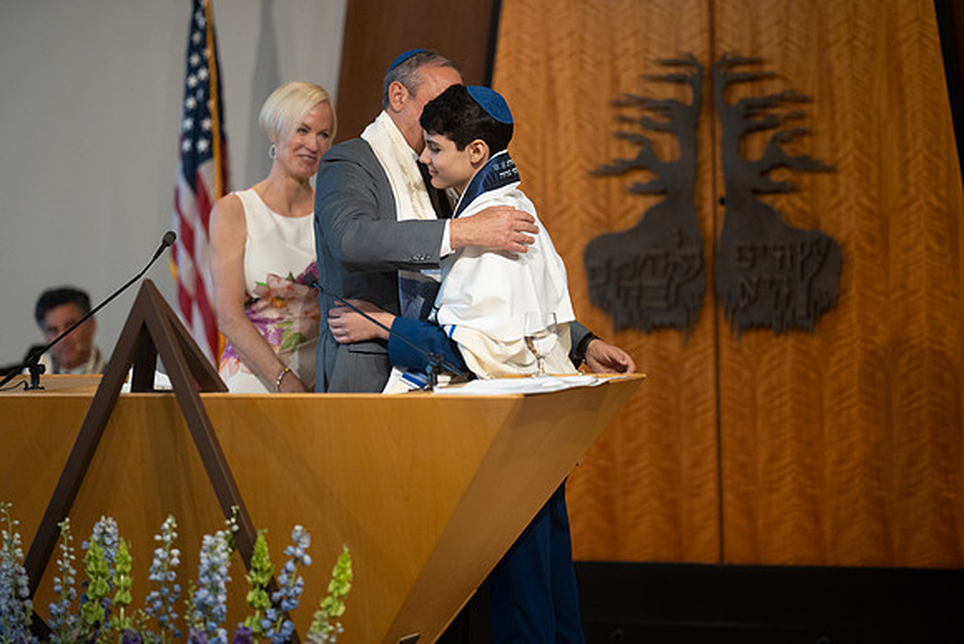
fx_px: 3616
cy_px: 322
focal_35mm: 135
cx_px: 482
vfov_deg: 10.2
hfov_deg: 15.2
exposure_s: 1/400
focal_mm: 135
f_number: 1.8
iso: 2000
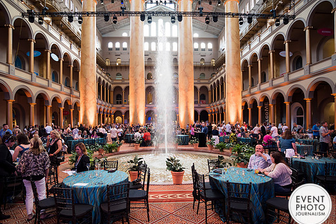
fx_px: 187
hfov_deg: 84.0
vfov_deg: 61.8
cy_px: 124
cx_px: 167
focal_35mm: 20
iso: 1000
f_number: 3.5
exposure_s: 1/80
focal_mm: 18
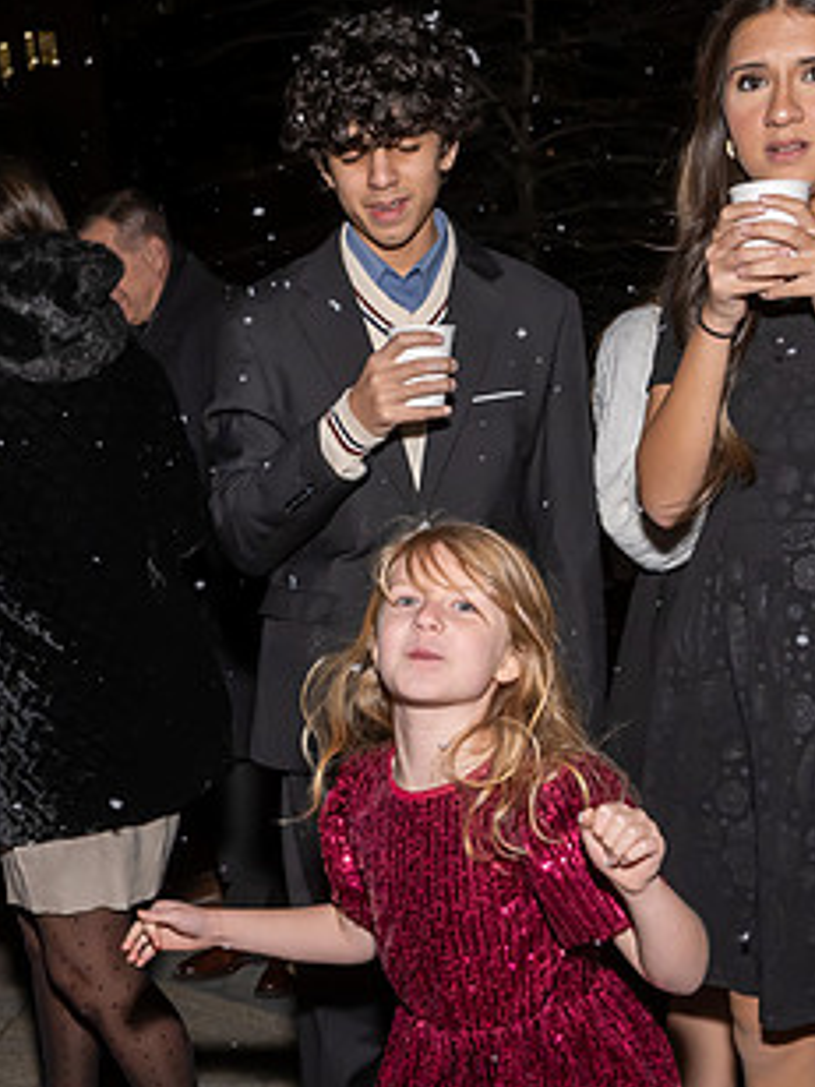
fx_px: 1789
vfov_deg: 33.3
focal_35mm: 57
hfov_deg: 25.6
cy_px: 780
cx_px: 298
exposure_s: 1/250
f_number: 8
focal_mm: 18
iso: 500
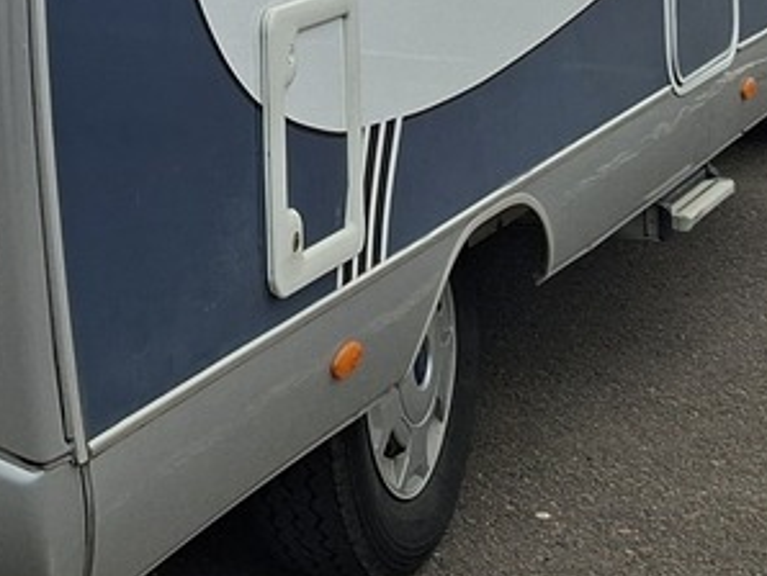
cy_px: -399
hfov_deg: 17.0
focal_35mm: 111
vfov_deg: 12.4
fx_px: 2461
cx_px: -142
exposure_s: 1/1078
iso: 50
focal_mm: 5.54
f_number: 1.8
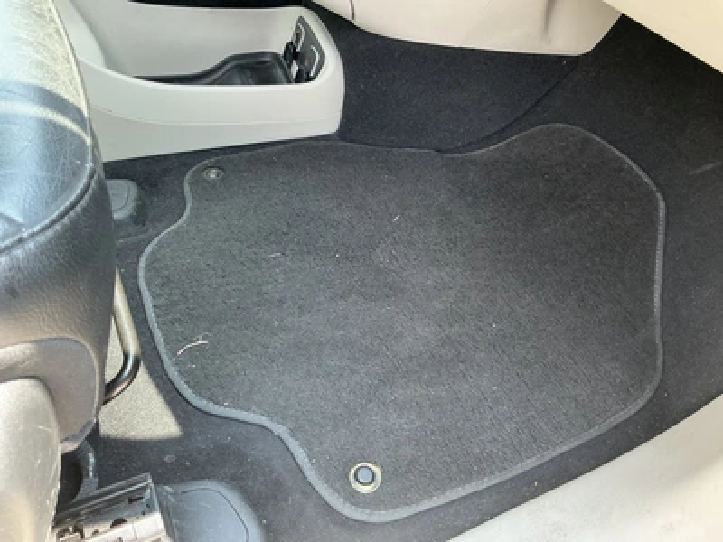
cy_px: 271
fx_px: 585
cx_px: 362
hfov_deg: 63.4
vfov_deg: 49.7
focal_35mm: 28
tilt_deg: -45.7
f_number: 1.8
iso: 64
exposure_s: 1/80
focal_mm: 3
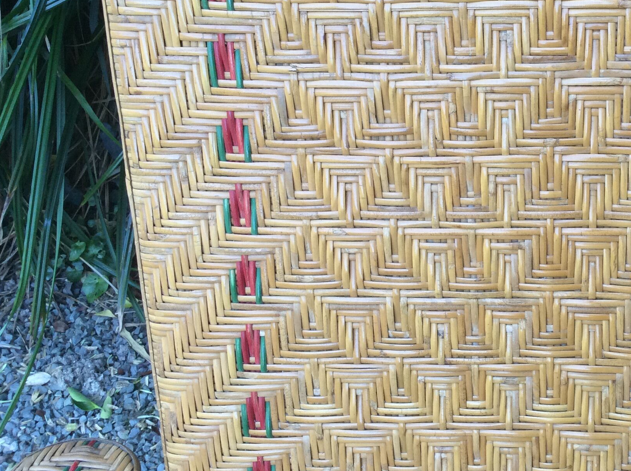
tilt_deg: -39.9
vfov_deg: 28.3
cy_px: 161
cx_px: 493
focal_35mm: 51
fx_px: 928
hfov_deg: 36.4
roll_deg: +3.8
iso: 64
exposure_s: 1/100
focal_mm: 3.3
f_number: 2.4
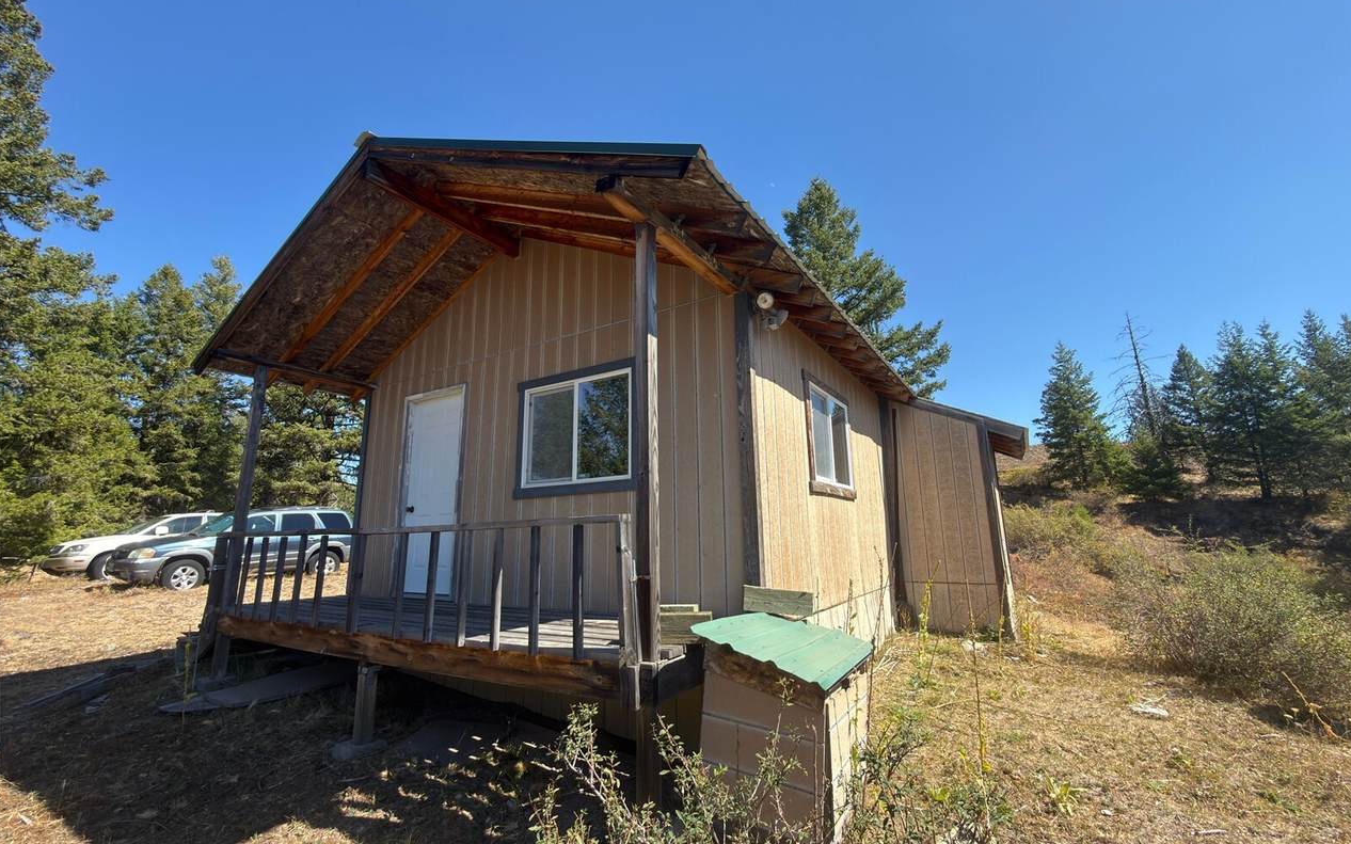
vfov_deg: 74.8
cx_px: 679
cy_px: 417
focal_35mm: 15
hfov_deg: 101.5
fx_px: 552
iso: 16
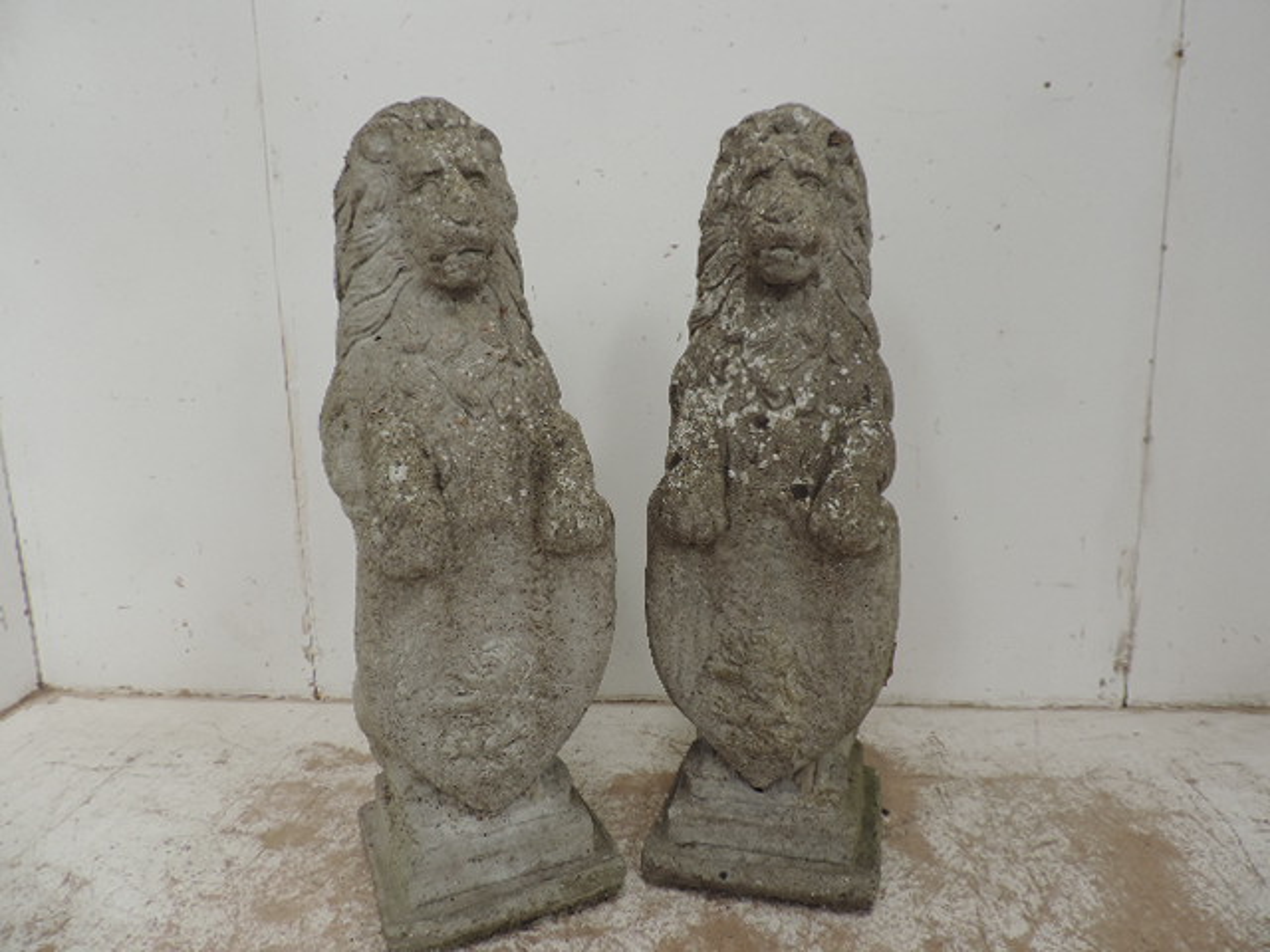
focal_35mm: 24
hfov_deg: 71.6
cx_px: 635
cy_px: 476
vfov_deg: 56.8
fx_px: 881
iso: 125
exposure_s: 1/30
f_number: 3
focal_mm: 4.3
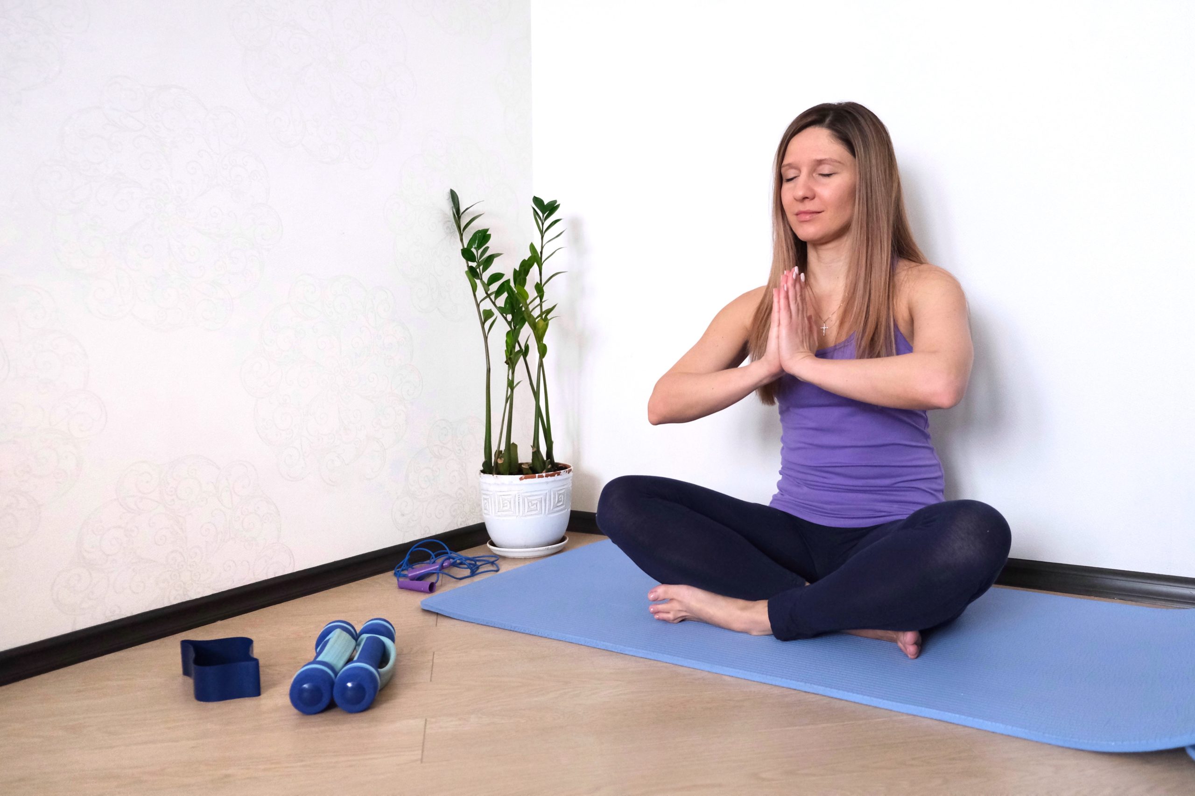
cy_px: 398
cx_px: 598
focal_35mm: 28
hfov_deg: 65.5
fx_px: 929
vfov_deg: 46.4
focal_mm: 18.8
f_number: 2.8
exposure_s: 1/60
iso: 2500
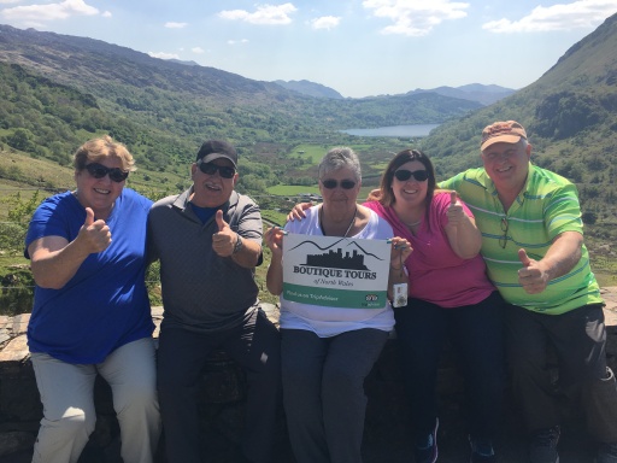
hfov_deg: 61.7
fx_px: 517
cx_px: 308
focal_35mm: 29
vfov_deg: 48.2
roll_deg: -0.6
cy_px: 232
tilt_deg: -12.7
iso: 25
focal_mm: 4.15
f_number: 2.2
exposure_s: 1/1709
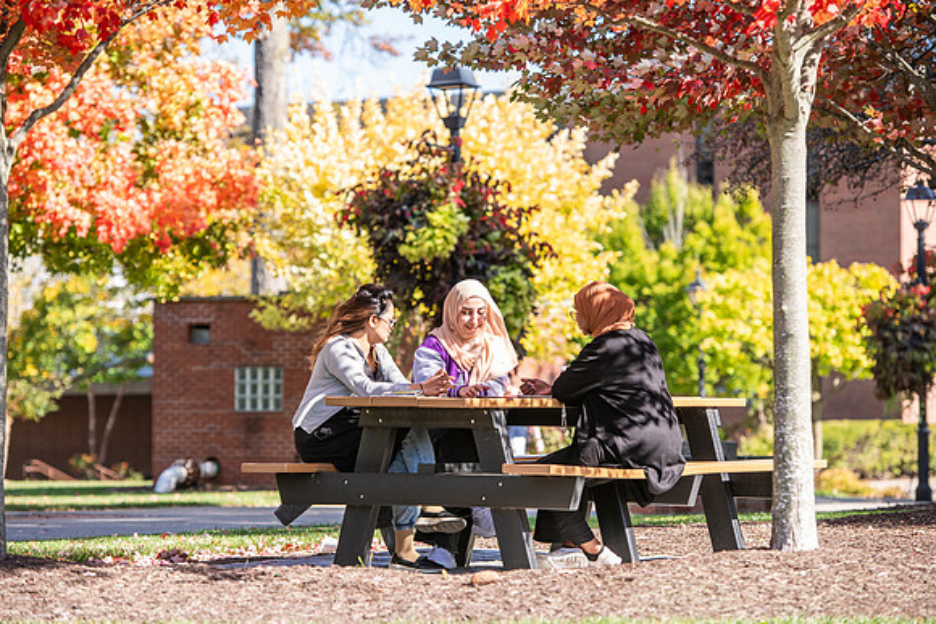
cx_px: 468
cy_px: 312
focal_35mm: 130
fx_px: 3381
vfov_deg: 10.6
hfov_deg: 15.8
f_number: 4
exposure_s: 1/400
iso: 160
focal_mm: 130
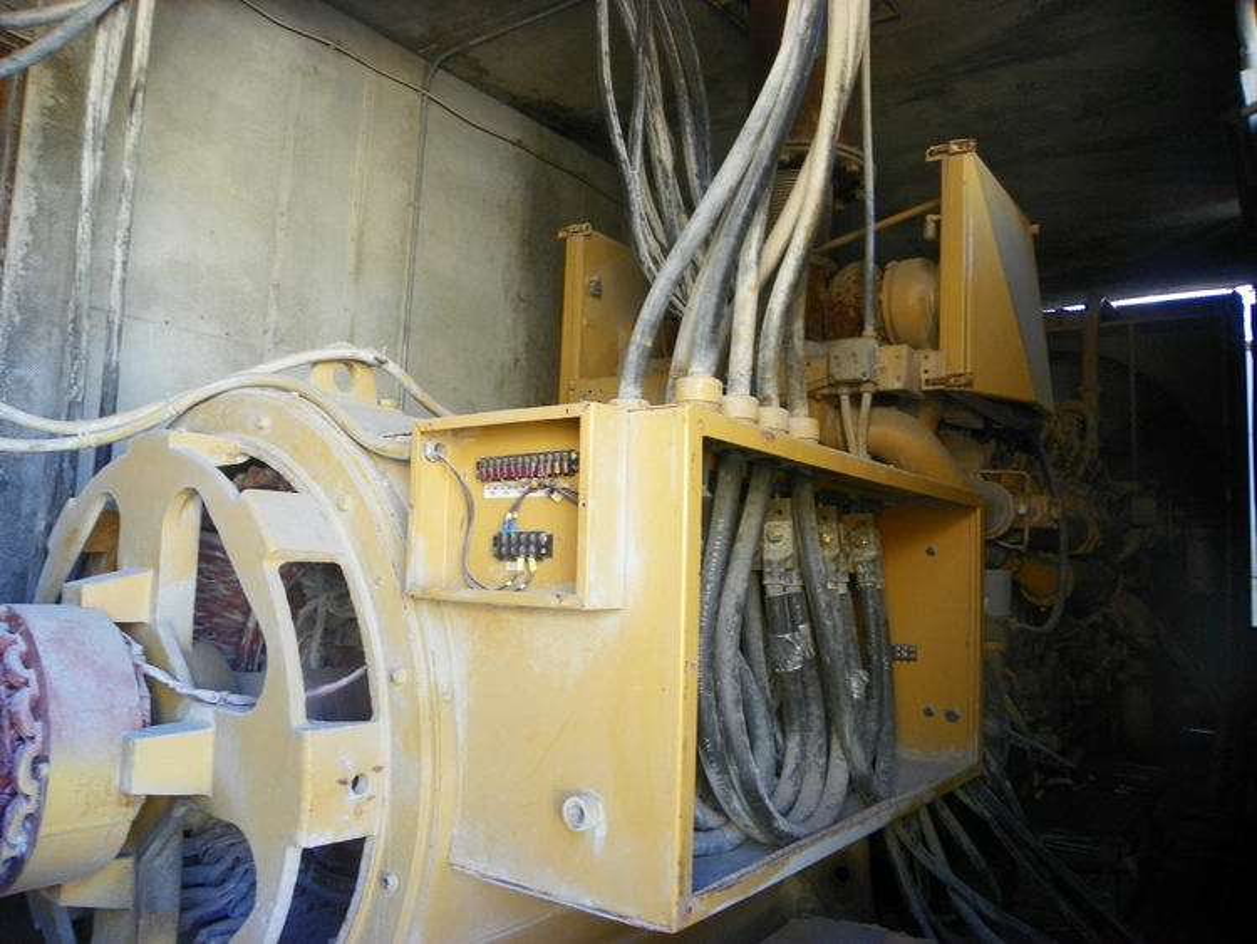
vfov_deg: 53.1
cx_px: 628
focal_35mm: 26
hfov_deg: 67.3
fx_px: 944
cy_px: 472
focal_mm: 4.6
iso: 80
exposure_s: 1/30
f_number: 2.8
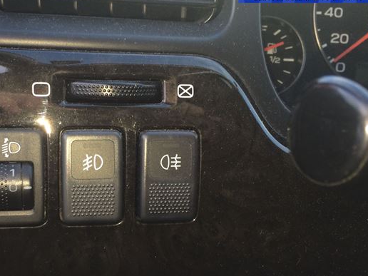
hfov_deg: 41.6
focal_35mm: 45
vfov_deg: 32.0
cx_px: 124
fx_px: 478
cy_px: 175
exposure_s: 1/70
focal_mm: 4.15
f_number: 2.2
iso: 32
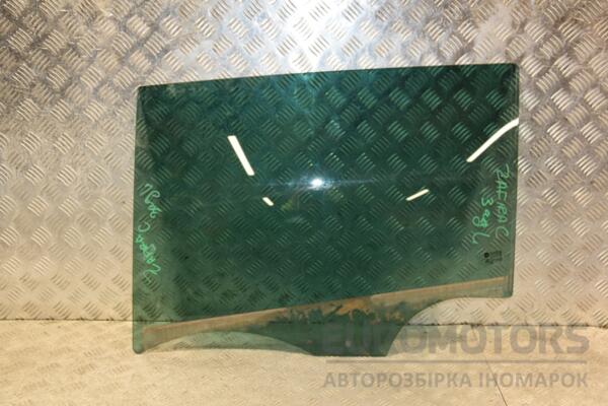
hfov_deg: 43.6
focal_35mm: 45
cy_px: 203
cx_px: 304
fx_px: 760
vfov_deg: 29.9
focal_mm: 30
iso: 800
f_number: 5
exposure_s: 1/160
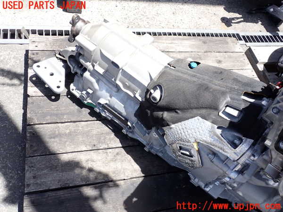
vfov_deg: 46.8
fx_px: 245
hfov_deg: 60.0
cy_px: 106
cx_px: 142
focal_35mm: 30
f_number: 3.2
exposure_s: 1/400
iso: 100
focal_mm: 5.4
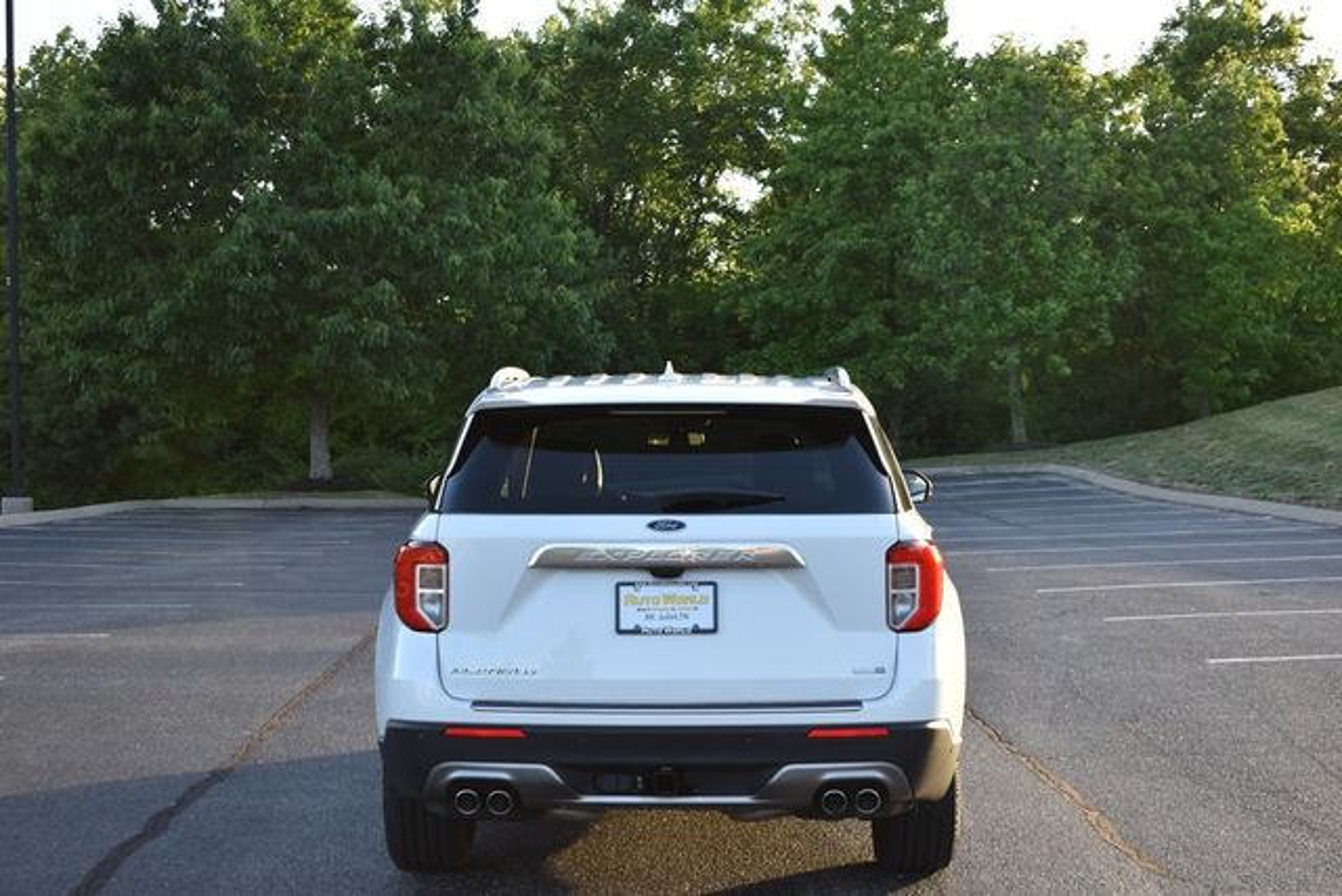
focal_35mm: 57
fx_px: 2125
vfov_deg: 23.8
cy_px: 448
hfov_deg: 35.0
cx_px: 671
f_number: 4.8
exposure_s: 1/250
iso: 400
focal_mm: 38
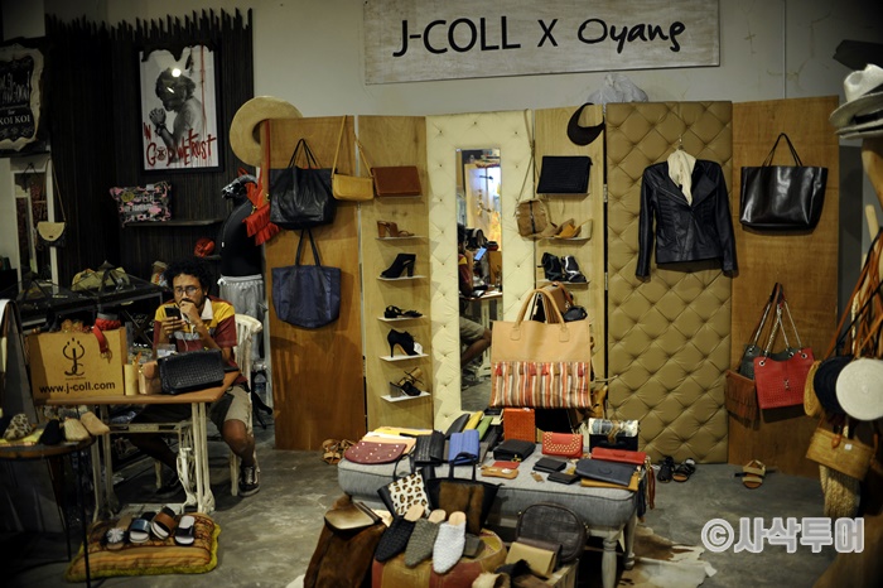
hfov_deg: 54.5
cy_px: 294
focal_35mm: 35
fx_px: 858
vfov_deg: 37.8
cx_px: 442
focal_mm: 35
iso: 250
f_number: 2.5
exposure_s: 1/25
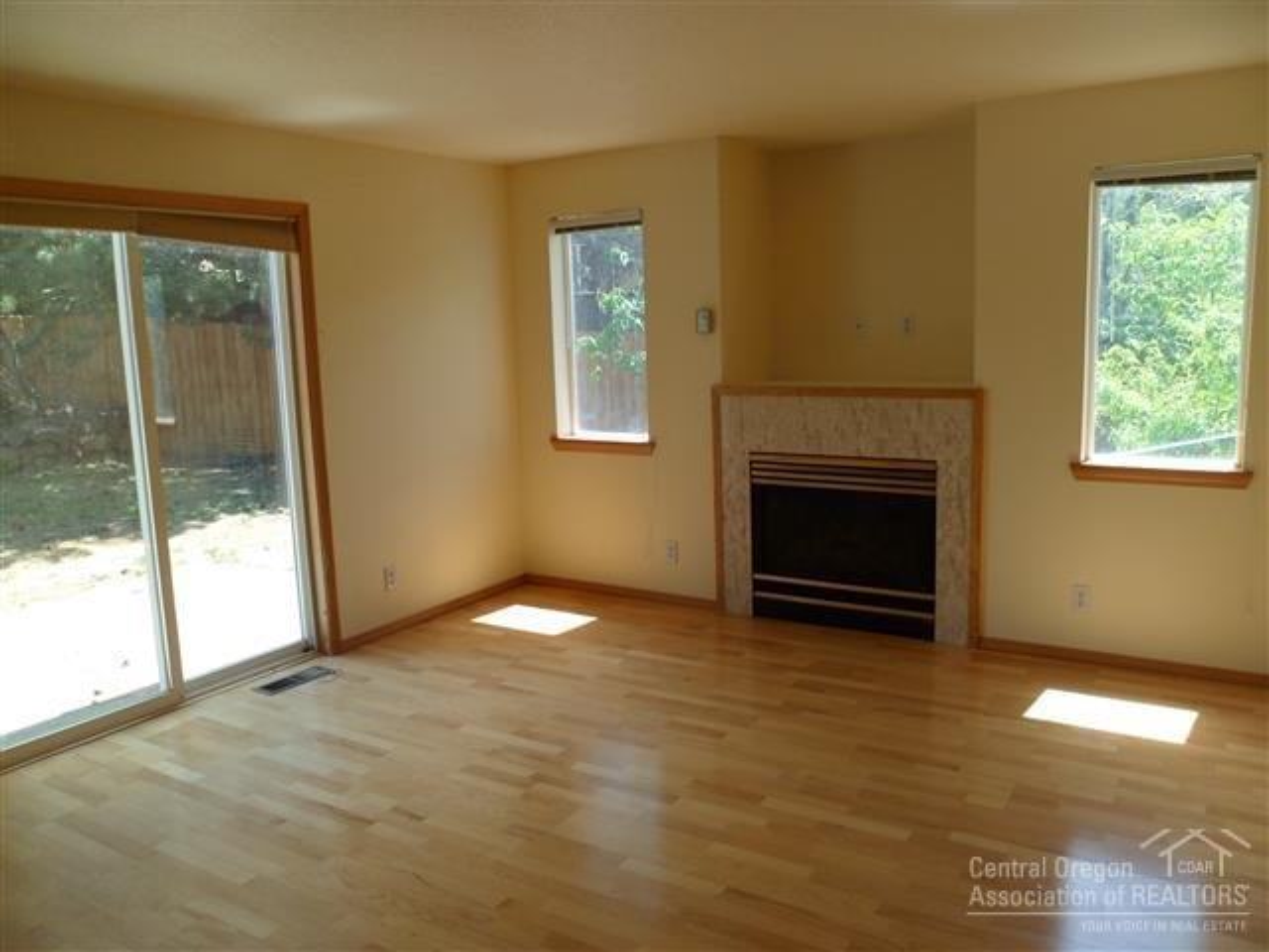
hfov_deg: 67.3
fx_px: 953
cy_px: 476
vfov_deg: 53.1
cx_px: 634
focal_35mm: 26
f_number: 3.3
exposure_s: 1/180
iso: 80
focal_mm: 4.9
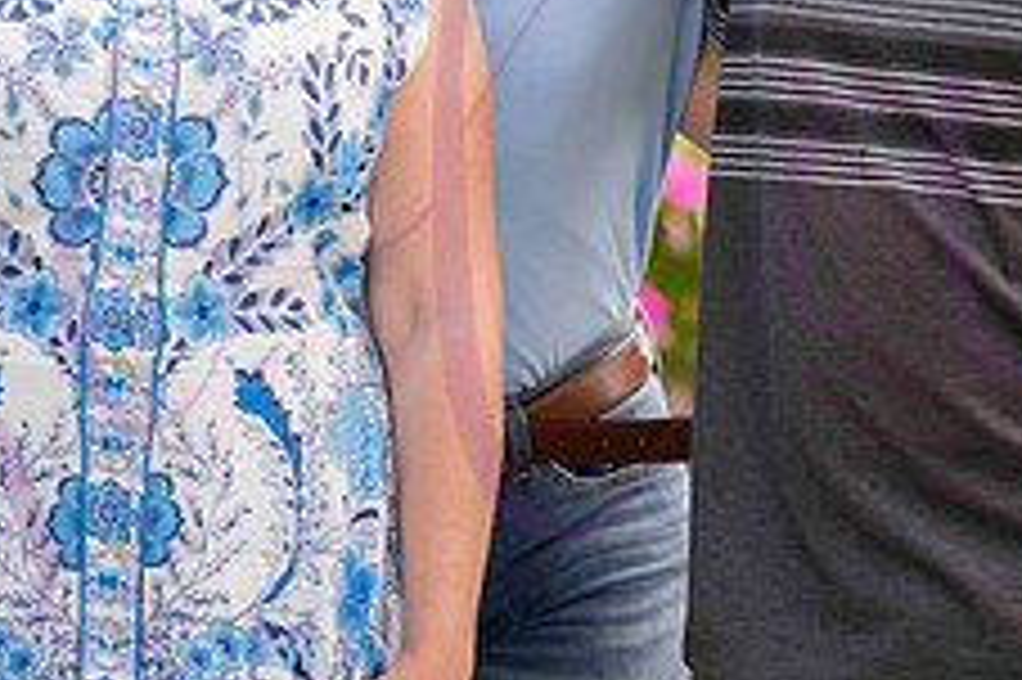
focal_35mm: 312
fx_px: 8851
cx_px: 422
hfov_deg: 6.6
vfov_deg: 4.4
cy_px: -251
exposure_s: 1/320
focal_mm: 112
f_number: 4.5
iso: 400
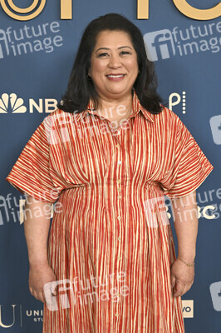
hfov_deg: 16.6
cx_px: 110
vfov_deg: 24.8
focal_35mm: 82
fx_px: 756
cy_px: 166
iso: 2000
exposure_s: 1/320
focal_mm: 82
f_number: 5.6
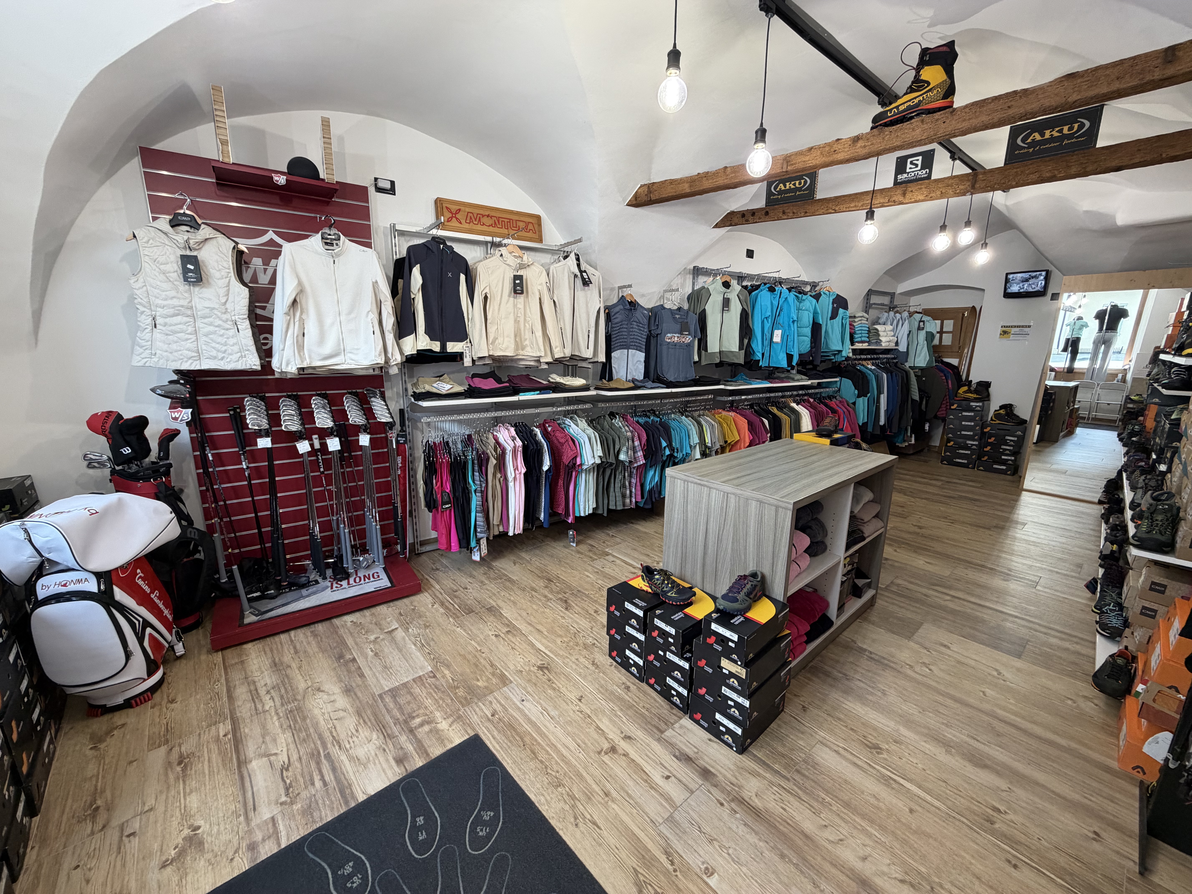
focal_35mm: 14
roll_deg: -0.7
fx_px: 482
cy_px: 447
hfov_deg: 102.1
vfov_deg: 85.7
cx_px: 596
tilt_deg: -12.5
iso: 200
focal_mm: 2.22
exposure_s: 1/100
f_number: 2.2
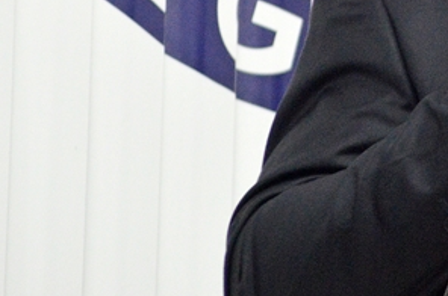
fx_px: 10779
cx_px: 596
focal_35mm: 868
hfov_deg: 2.4
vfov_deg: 1.6
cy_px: -79
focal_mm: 190
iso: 1600
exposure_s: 1/60
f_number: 4.8
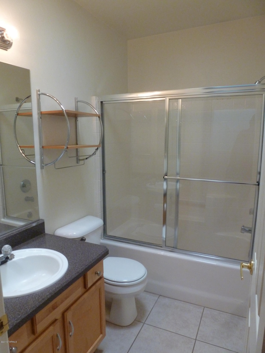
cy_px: 176
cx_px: 132
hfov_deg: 56.8
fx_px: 245
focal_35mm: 24
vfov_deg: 71.6
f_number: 4.5
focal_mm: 4.3
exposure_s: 1/30
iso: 400
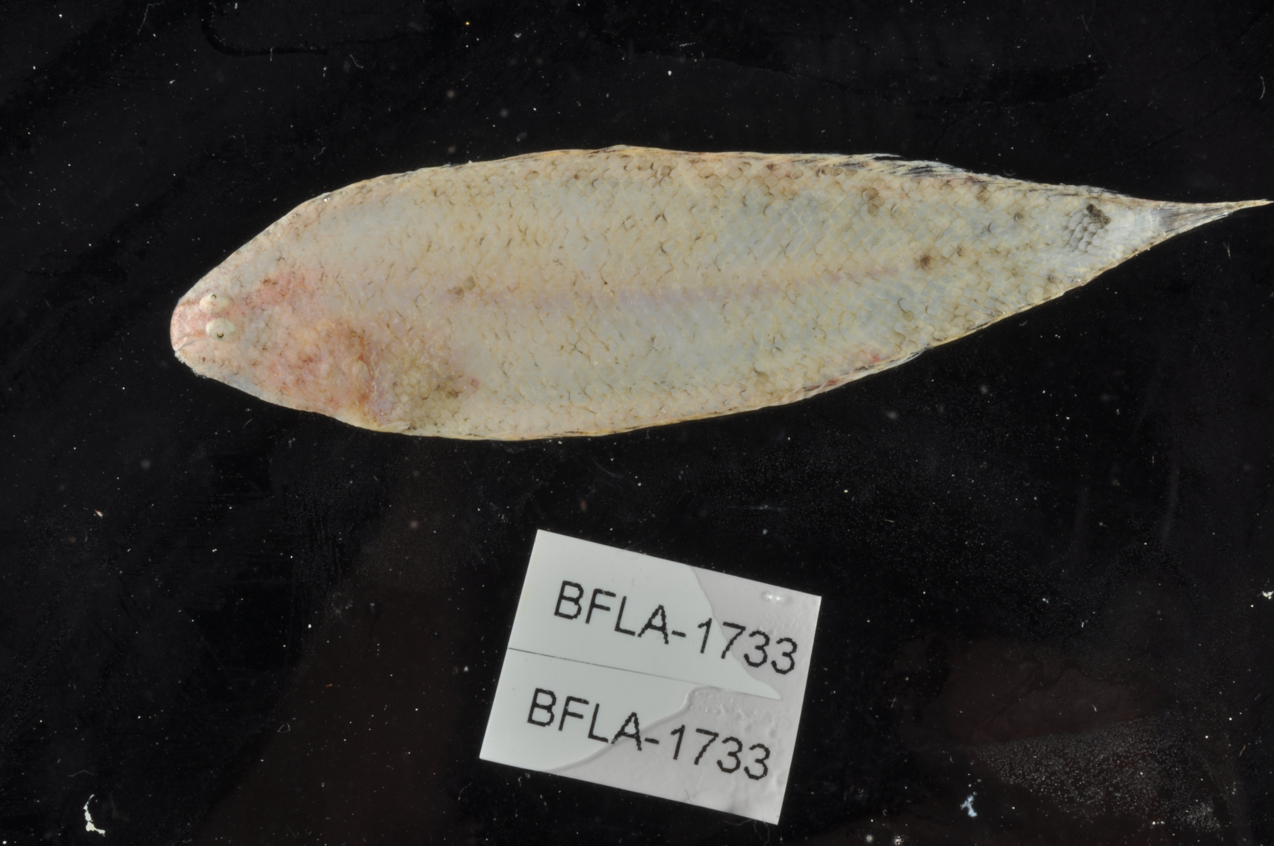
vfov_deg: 15.2
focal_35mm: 90
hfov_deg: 22.6
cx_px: 637
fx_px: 3181
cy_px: 423
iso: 200
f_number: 32
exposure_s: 1/200
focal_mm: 60
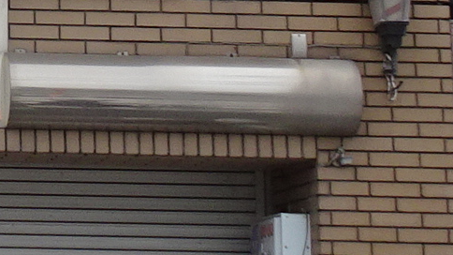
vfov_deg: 6.1
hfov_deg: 10.3
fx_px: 2366
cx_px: -379
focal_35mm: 197
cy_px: -167
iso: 80
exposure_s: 1/640
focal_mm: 4.1
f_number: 3.5
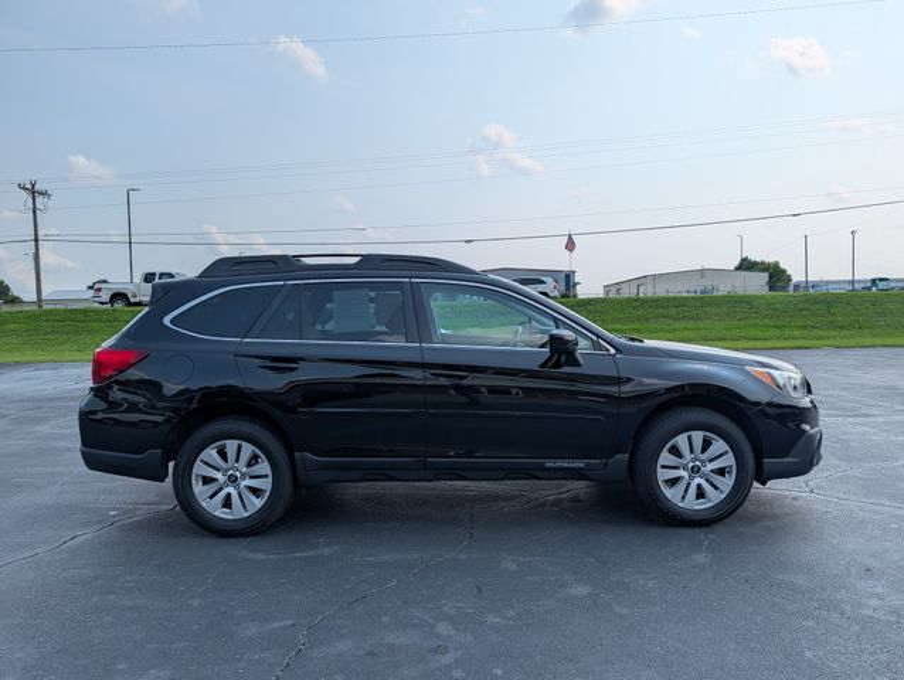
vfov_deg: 56.9
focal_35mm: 24
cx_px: 452
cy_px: 340
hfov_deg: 71.5
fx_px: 627
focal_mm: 6.9
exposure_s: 1/1314
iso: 19
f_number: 1.68
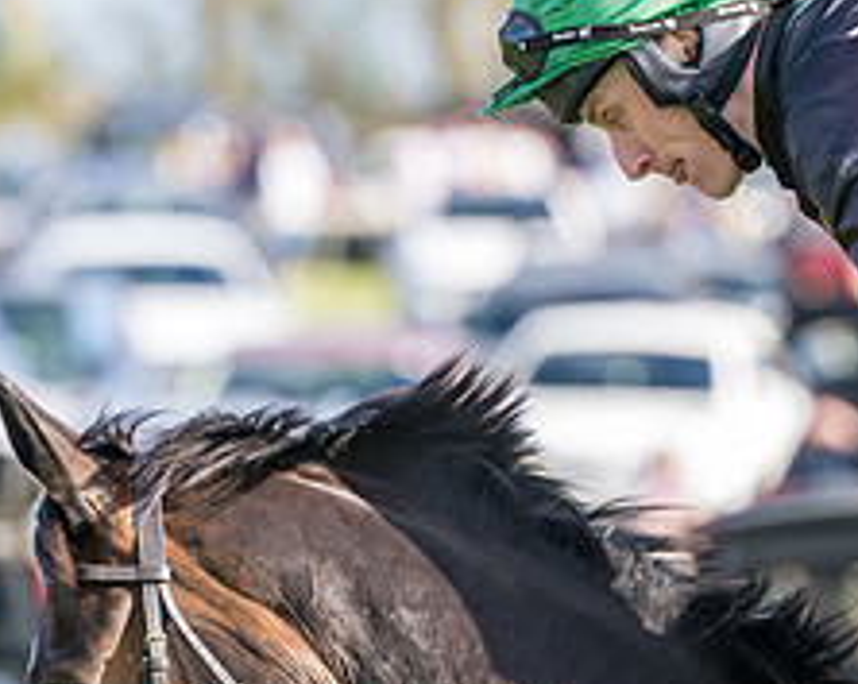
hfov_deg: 2.9
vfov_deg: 2.3
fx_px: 16788
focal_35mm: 662
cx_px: 909
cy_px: 817
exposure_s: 1/1250
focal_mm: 200
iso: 400
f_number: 4
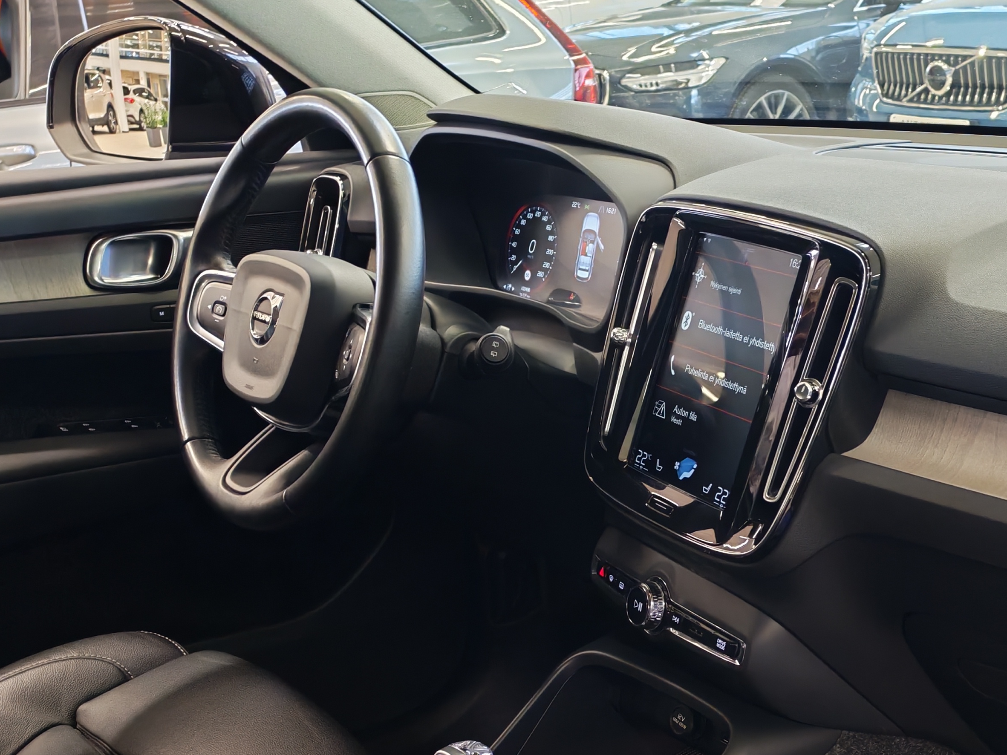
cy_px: 627
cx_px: 698
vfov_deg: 27.4
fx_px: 1513
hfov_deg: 36.3
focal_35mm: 52
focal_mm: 6.12
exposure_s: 1/50
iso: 1000
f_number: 1.9
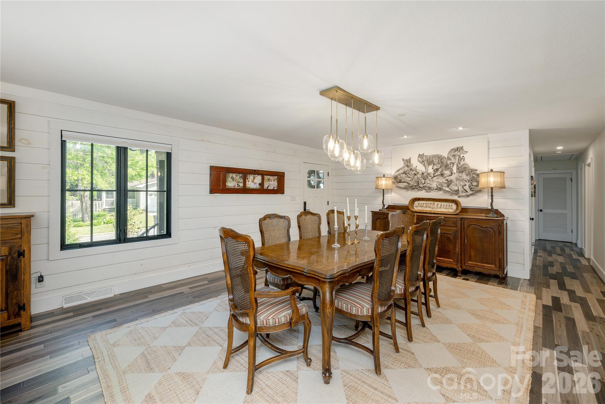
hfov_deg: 104.2
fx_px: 235
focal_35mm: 14
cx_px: 302
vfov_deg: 81.3
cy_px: 202
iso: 320
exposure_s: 1/40
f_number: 7.1
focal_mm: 14
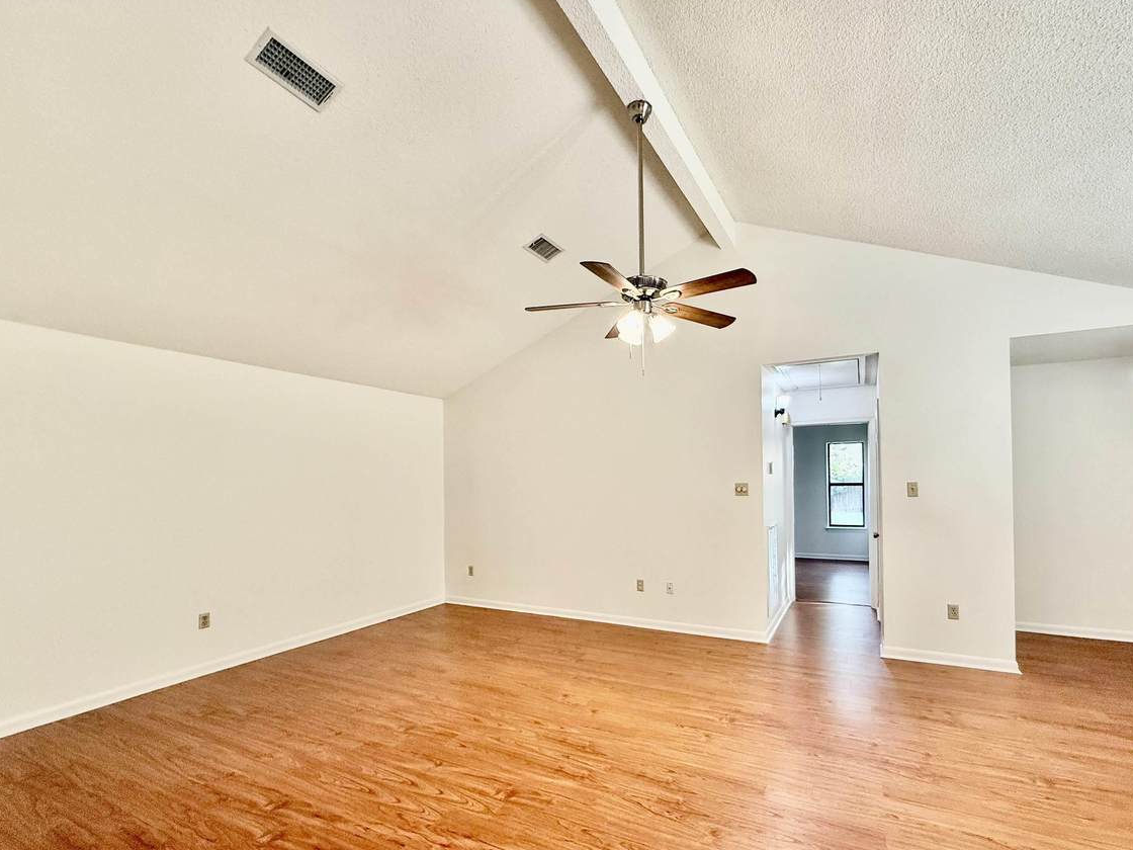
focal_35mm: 16
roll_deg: +0.7
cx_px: 612
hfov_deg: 94.3
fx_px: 524
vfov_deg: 77.8
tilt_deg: +1.3
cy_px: 478
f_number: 2.2
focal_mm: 2.22
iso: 200
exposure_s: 1/120
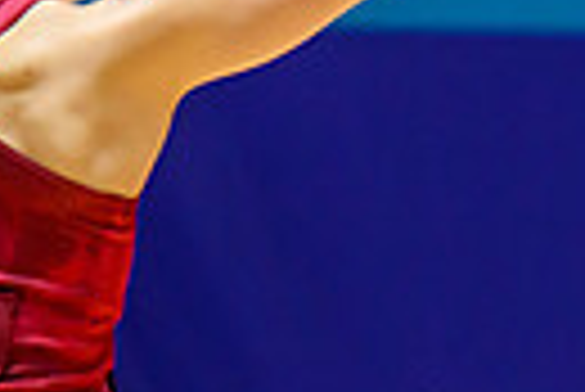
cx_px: 1174
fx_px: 18903
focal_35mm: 1162
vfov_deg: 1.2
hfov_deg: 1.8
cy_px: 83
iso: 4000
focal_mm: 260
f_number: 4
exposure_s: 1/1250
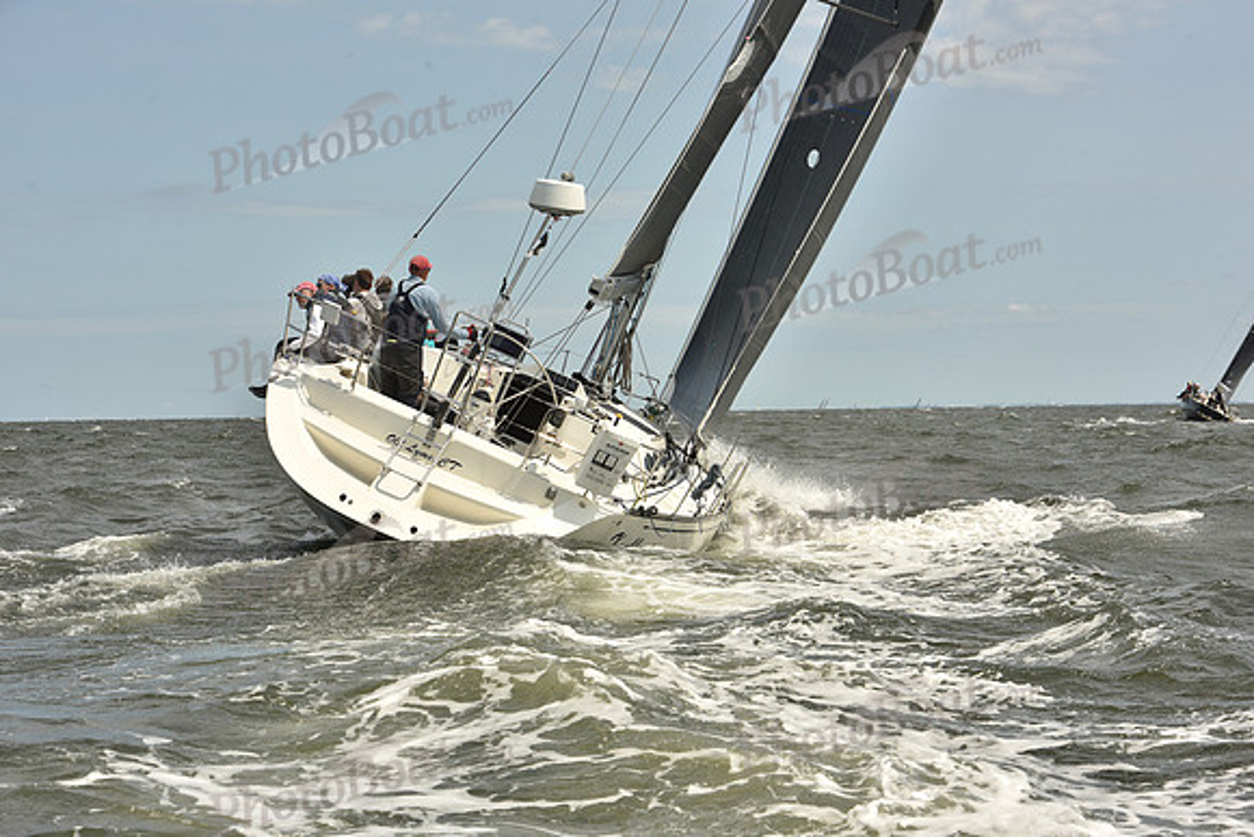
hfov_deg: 27.0
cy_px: 418
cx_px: 627
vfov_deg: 18.2
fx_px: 2613
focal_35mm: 75
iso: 250
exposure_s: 1/800
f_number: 10
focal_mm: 75
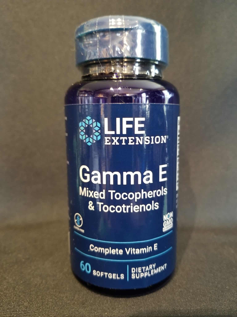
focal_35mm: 26
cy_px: 158
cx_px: 118
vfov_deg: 67.3
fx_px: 237
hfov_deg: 53.1
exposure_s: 1/12
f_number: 1.7
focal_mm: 4.25
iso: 200
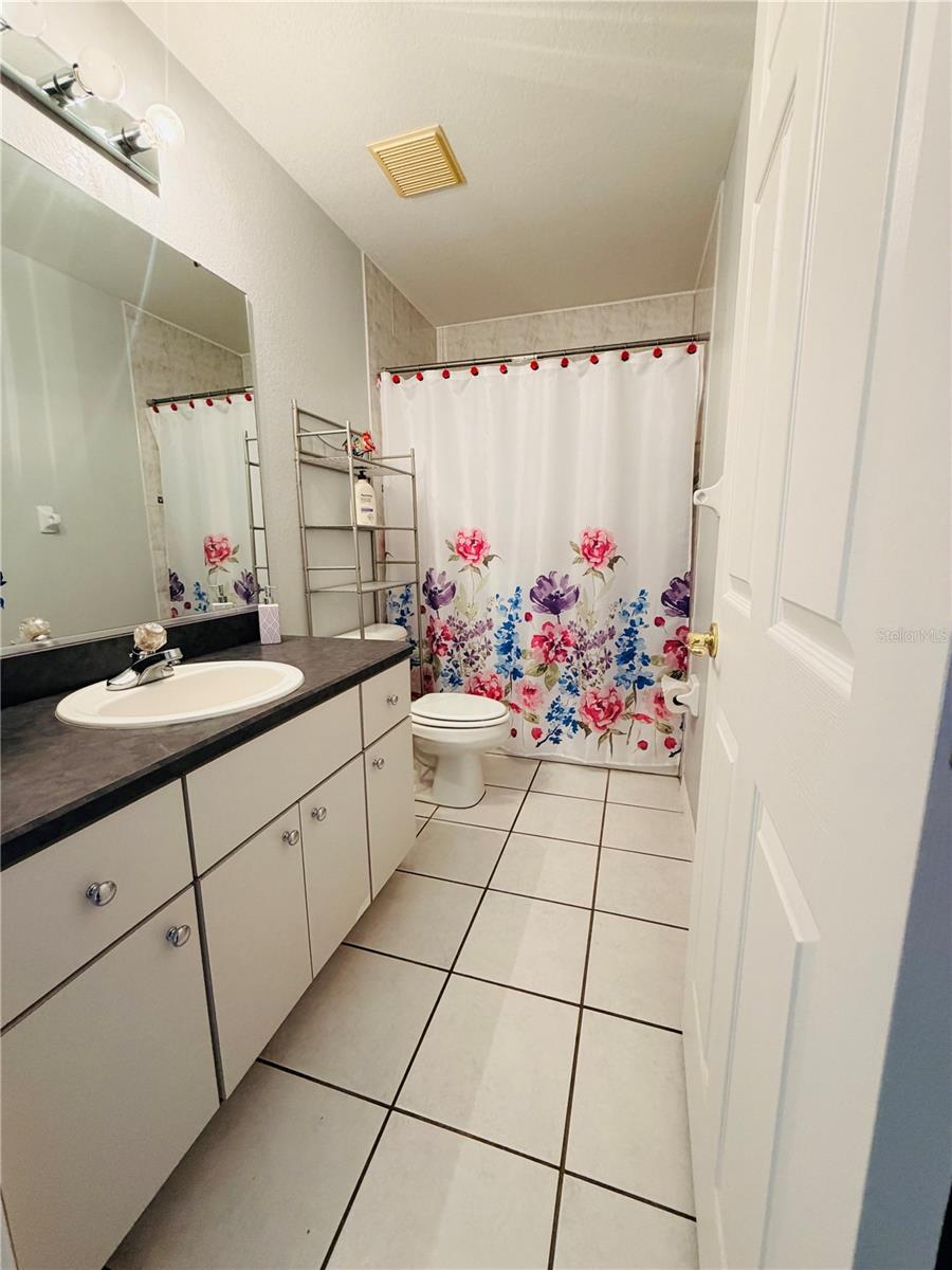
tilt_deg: -11.1
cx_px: 476
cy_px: 635
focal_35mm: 14
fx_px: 513
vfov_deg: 102.1
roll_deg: +1.3
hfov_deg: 85.7
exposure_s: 1/60
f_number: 2.2
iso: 250
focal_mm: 2.22
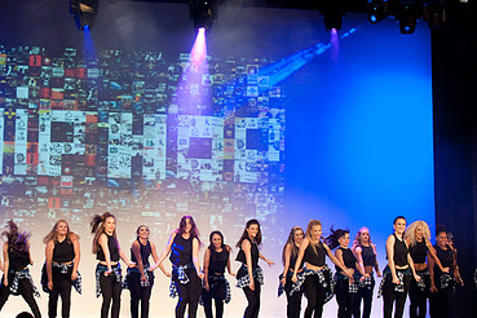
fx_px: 1457
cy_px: 142
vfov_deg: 12.5
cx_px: 111
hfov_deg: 18.5
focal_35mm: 110
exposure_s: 1/125
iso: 3200
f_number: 4
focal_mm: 70
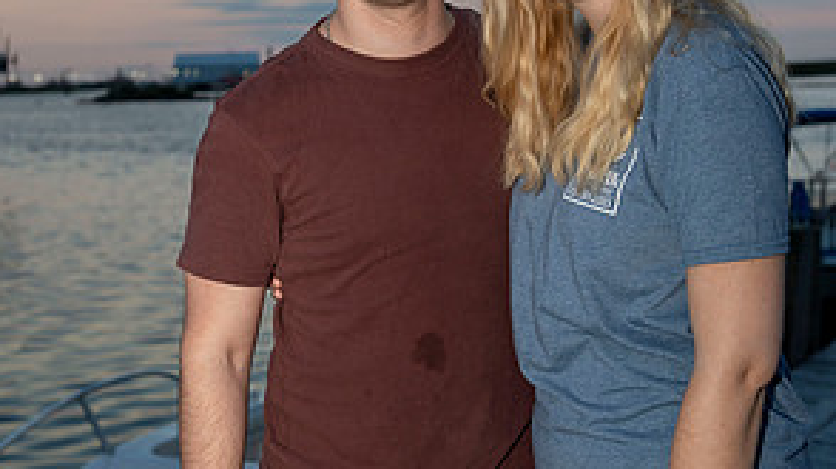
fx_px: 1706
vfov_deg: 15.6
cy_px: 153
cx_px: 414
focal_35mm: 77
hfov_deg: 27.5
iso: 200
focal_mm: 48
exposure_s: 1/200
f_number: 5
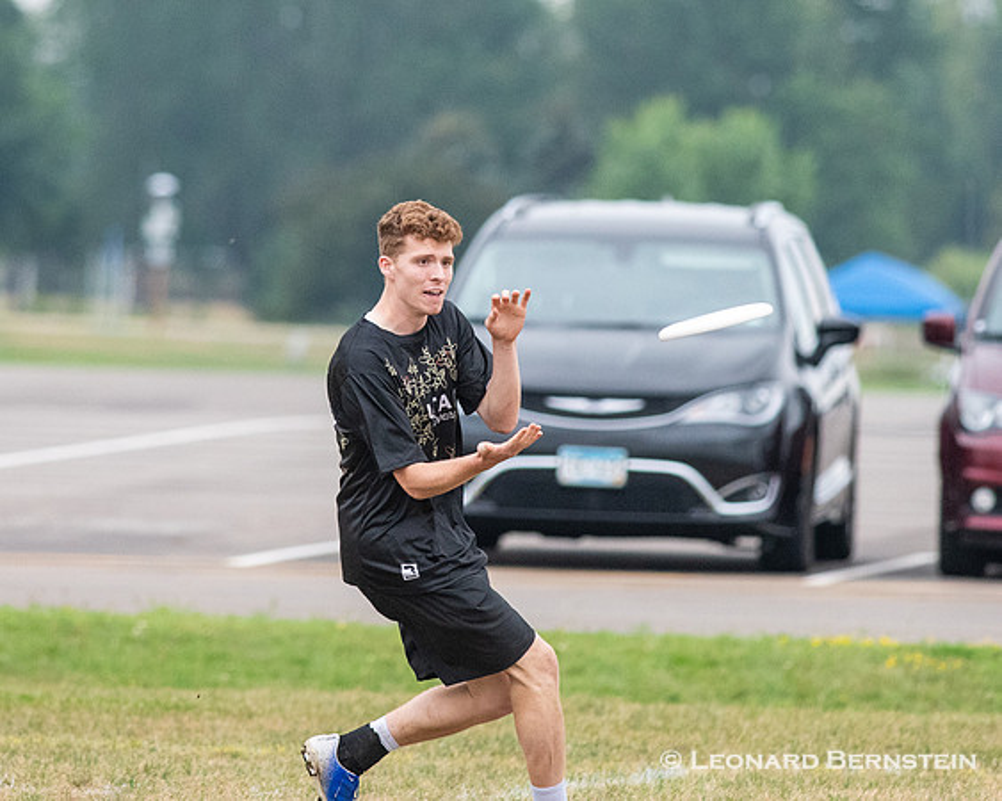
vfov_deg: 2.2
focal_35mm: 695
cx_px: 434
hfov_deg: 2.8
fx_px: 20591
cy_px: 252
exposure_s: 1/2500
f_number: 5
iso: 1600
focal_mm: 300
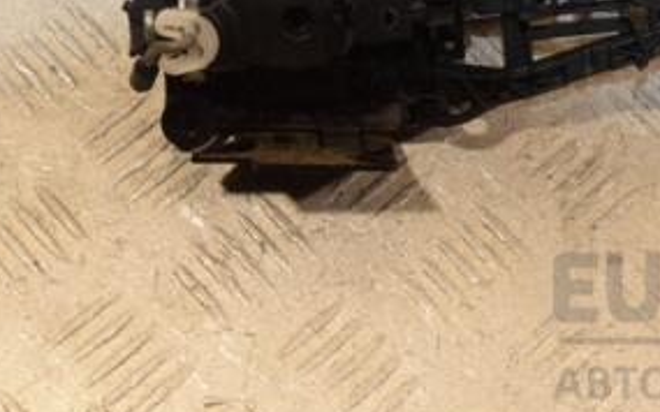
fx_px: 1852
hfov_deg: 20.0
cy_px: -21
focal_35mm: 103
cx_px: 509
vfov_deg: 12.5
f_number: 9
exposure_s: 1/200
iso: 1600
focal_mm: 32
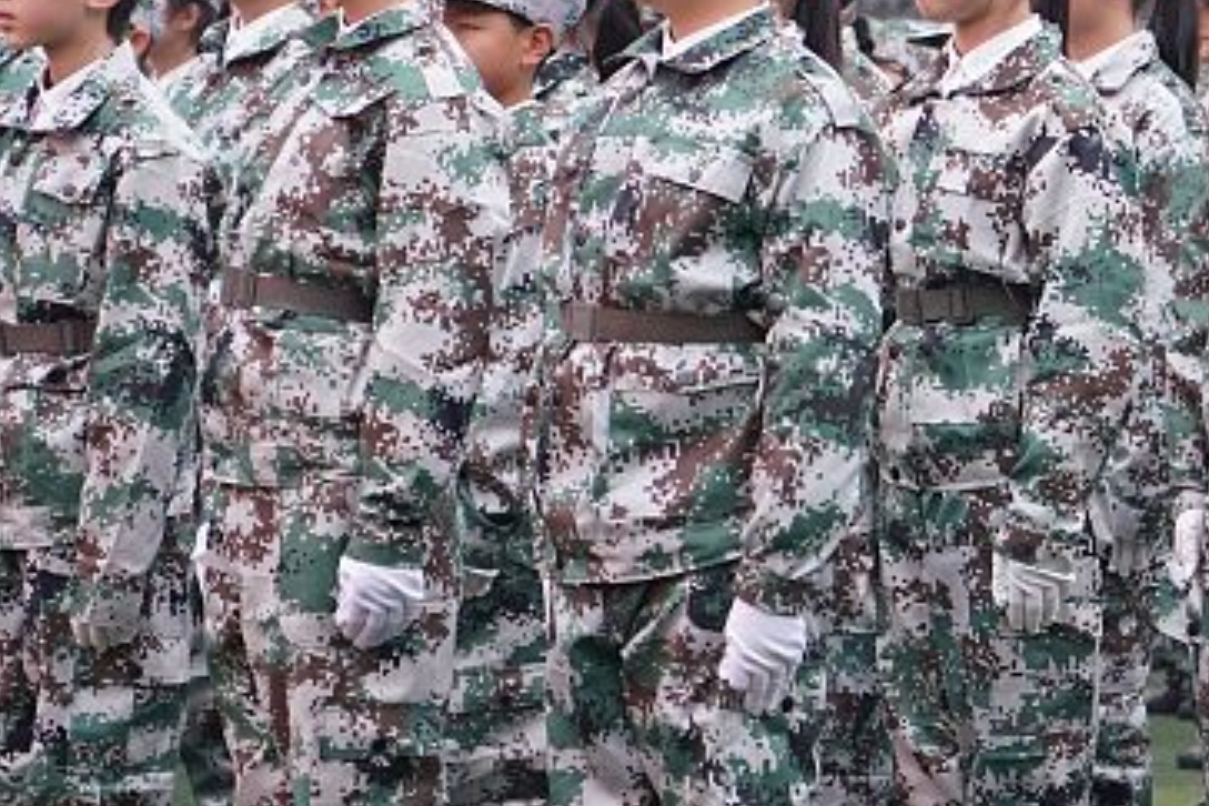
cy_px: 63
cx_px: 1679
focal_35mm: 251
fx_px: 8429
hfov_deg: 8.1
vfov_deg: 5.5
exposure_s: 1/250
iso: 1000
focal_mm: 76
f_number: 4
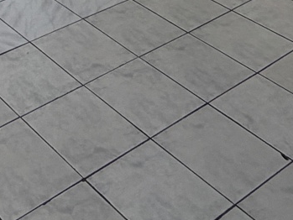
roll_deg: +0.7
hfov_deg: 23.0
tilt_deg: +0.8
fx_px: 652
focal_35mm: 77
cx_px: -69
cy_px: -369
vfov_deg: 12.6
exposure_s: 1/121
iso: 80
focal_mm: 2.22
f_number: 2.2
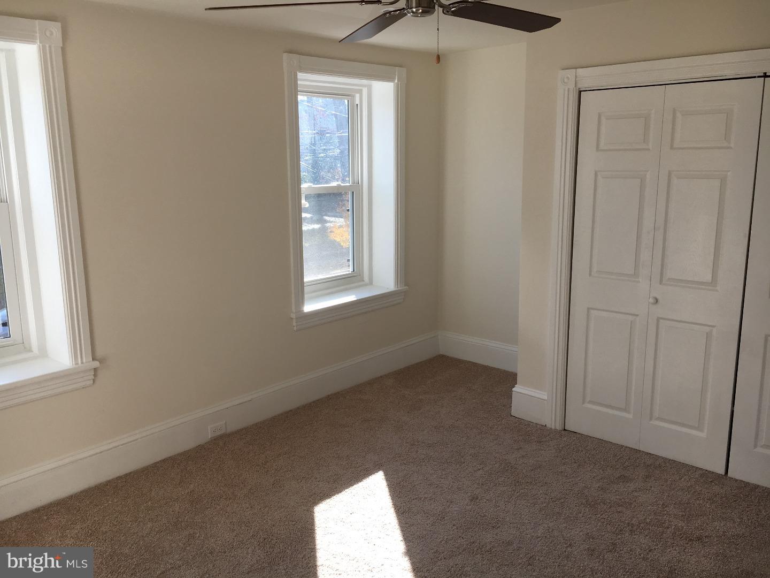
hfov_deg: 61.7
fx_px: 645
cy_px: 289
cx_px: 385
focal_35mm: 29
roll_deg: +0.9
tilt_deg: -12.5
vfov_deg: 48.2
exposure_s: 1/159
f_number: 2.2
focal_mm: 4.15
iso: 25
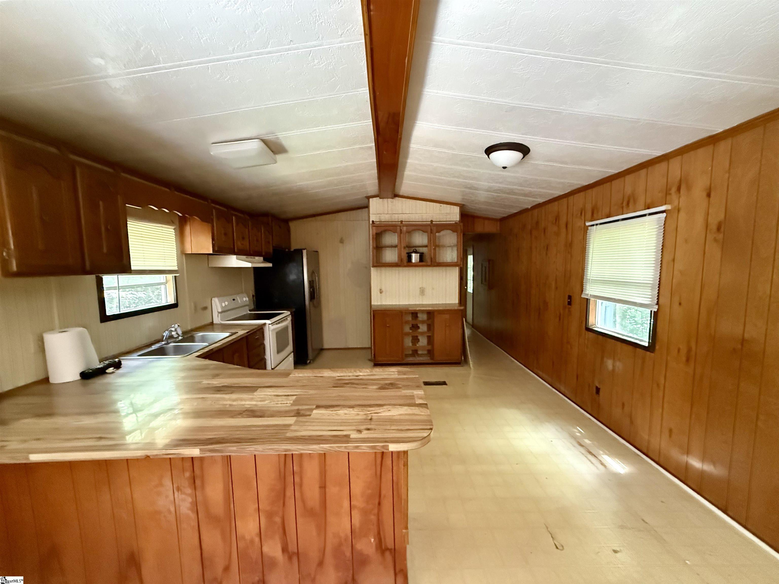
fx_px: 315
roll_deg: +0.9
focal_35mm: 14
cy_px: 292
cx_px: 390
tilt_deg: -4.8
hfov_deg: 102.1
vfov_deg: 85.7
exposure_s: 1/54
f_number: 2.2
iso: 1250
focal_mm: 2.22
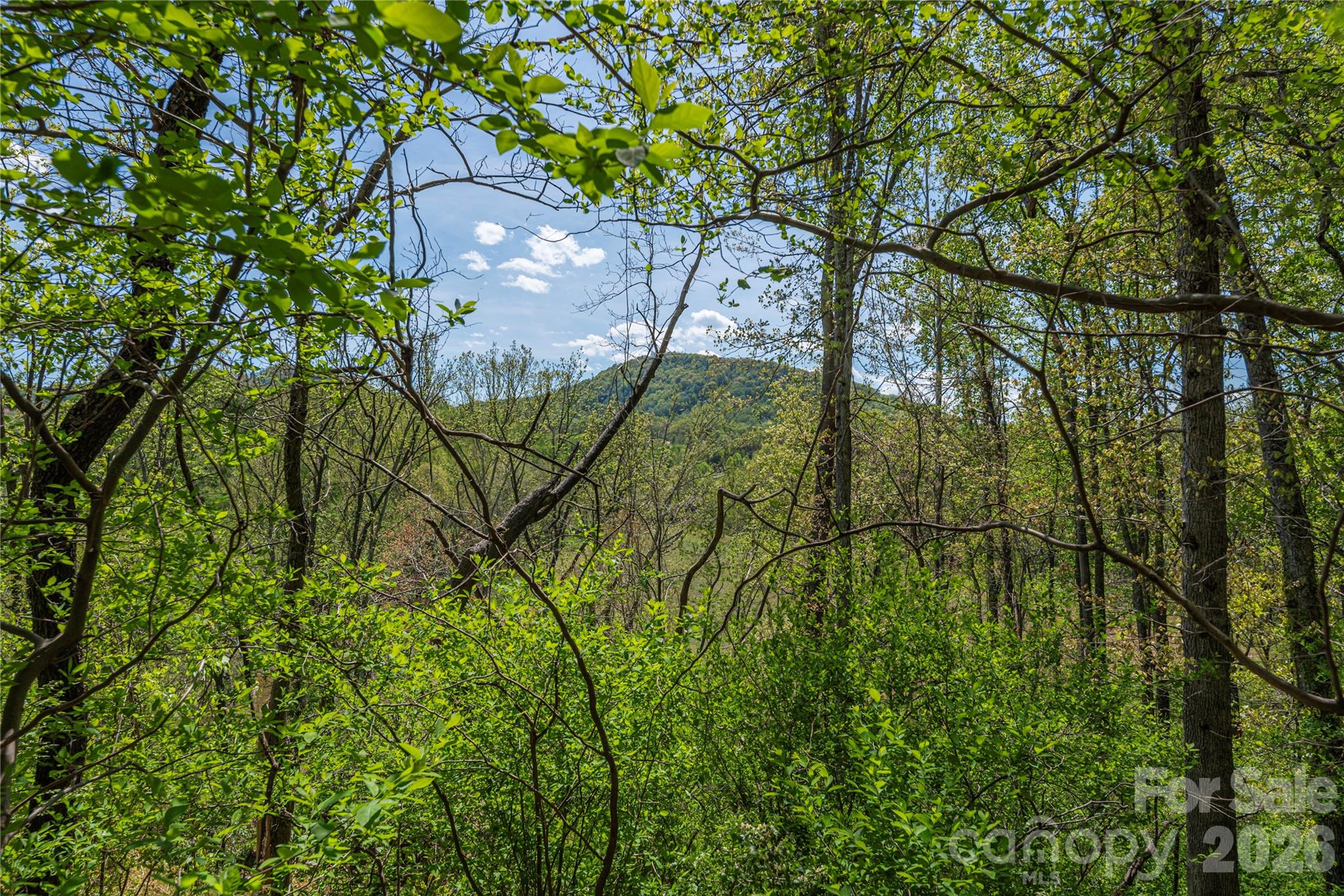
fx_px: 896
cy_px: 448
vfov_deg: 53.1
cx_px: 672
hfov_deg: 73.7
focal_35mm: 24
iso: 320
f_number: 8
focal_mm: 24
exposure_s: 1/2000
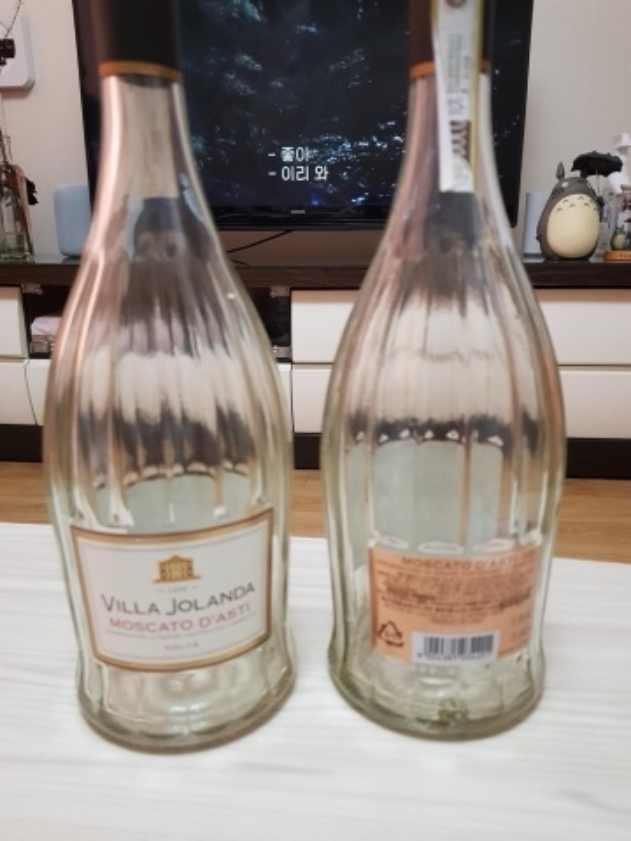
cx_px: 316
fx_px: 632
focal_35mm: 26
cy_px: 420
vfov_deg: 67.3
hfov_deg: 53.1
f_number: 1.7
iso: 250
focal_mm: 4.3
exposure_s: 1/30
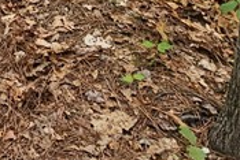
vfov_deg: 12.8
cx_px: -199
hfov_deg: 19.1
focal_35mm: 79
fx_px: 527
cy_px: -235
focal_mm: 2.2
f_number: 2.2
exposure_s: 1/120
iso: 64
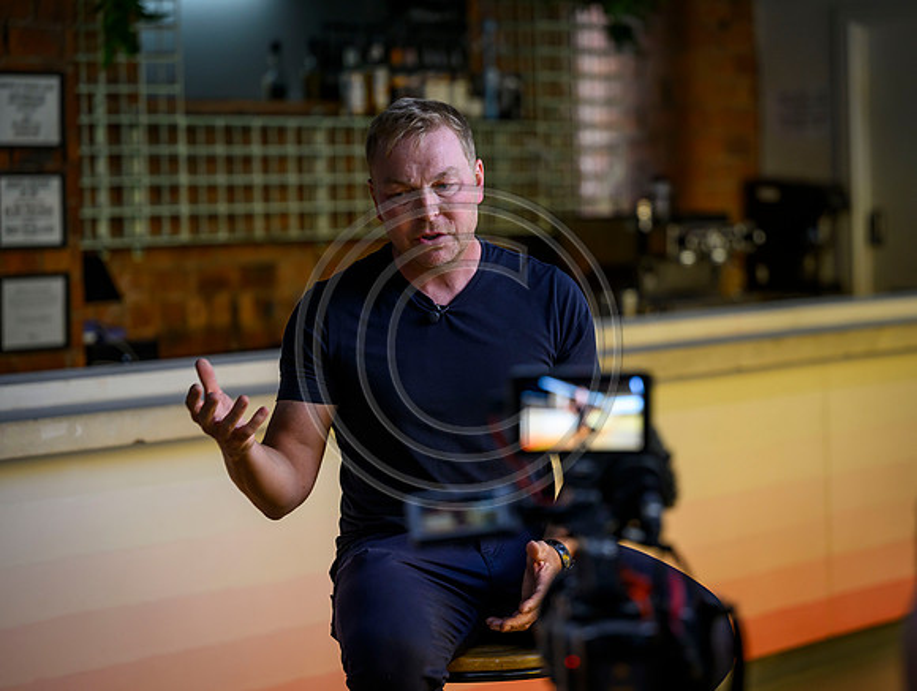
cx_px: 518
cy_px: 346
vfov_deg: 12.5
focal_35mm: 119
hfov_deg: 16.5
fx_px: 3167
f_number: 2.8
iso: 1000
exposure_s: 1/400
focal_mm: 110
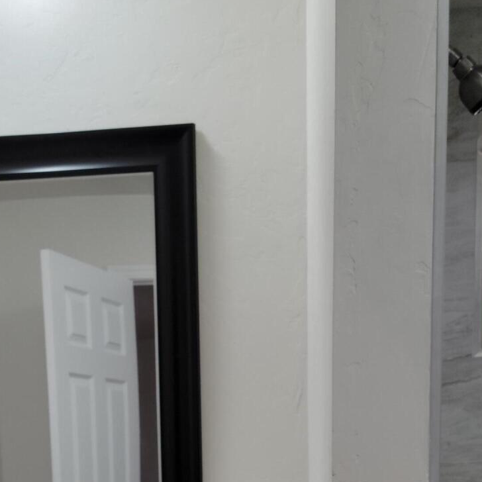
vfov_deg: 22.9
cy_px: 602
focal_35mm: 68
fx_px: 1071
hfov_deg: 25.1
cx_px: 137
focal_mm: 5.9
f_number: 2
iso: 100
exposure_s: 1/60
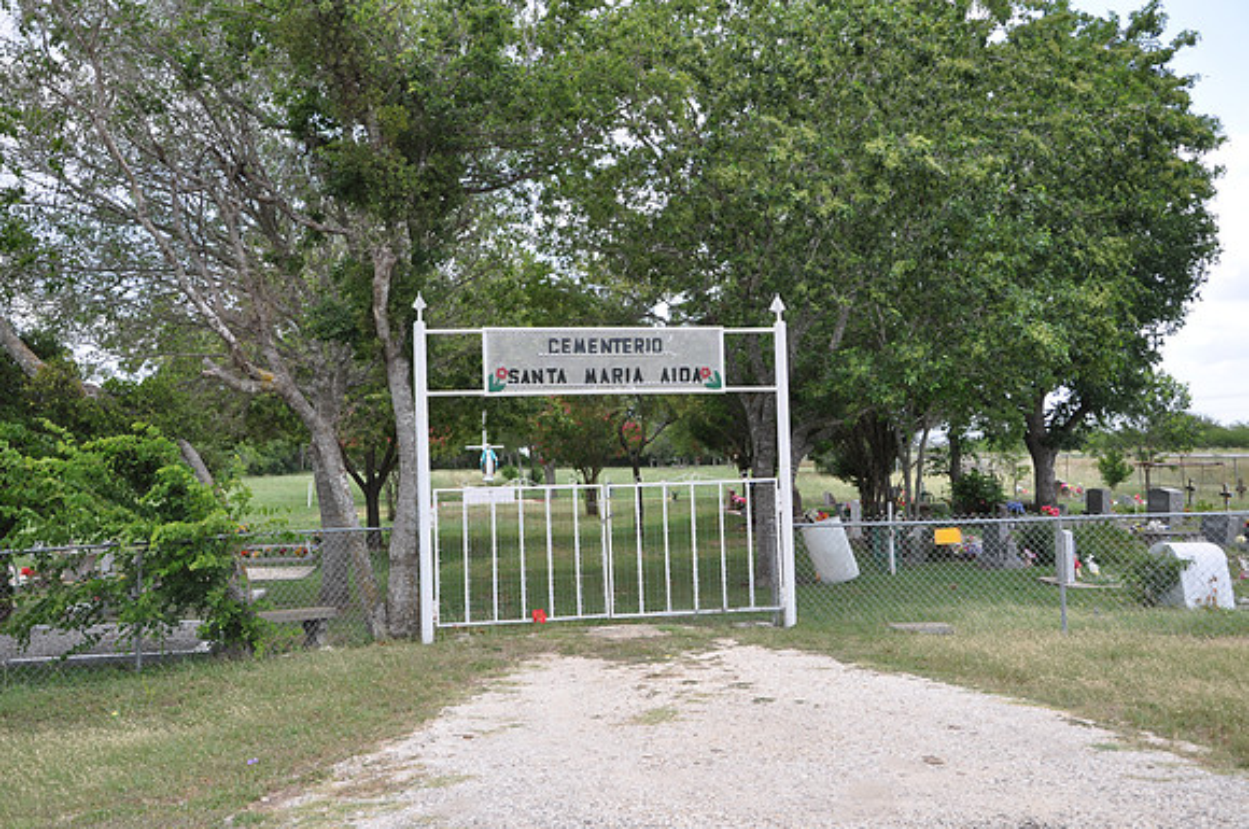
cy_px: 414
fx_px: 1299
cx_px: 624
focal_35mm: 38
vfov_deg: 35.4
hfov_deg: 51.3
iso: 200
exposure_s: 1/200
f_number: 7.1
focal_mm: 25
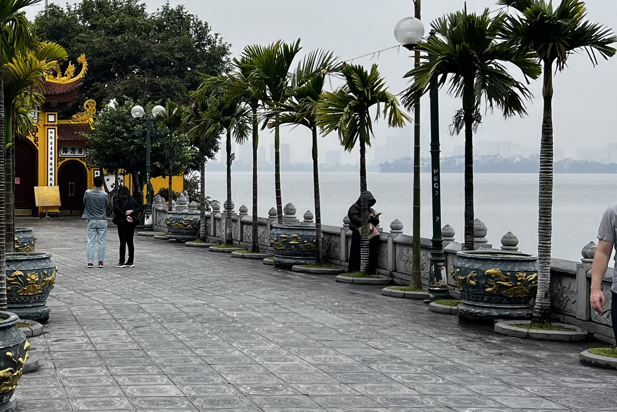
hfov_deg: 30.0
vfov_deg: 21.6
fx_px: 1080
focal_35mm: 63
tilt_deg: -0.5
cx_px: 19
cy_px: 184
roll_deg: +0.0
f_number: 1.5
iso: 50
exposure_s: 1/827
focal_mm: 5.7
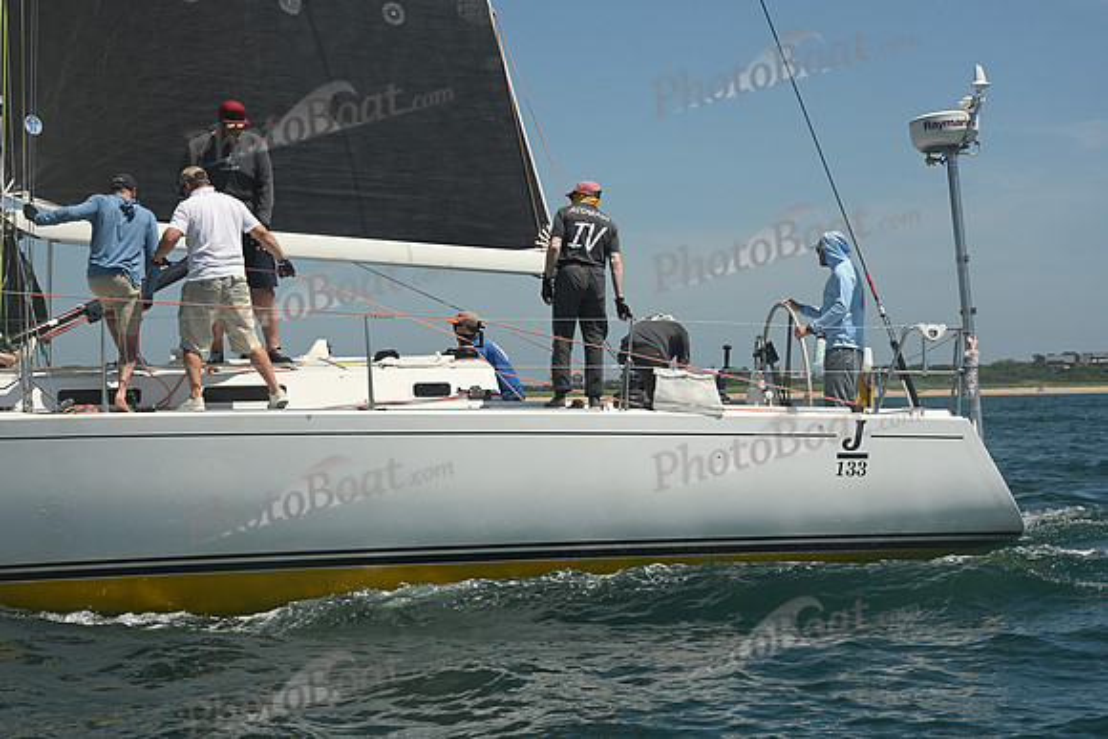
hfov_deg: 24.8
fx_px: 2524
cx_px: 554
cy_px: 370
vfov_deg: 16.7
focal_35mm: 82
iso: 320
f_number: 9
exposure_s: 1/1000
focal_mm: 82
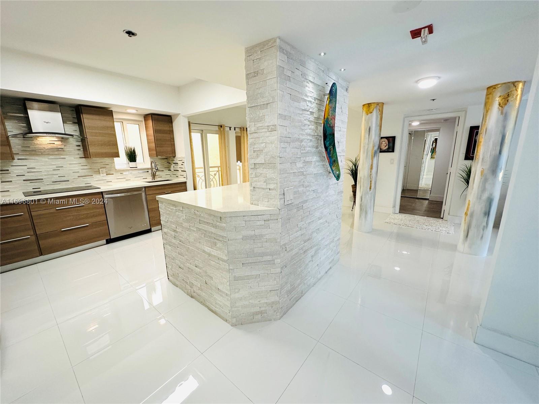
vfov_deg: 85.7
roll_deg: +0.8
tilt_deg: -12.8
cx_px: 270
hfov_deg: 102.1
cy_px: 202
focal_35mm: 14
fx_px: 218
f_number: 2.2
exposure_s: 1/120
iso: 160
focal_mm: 2.22
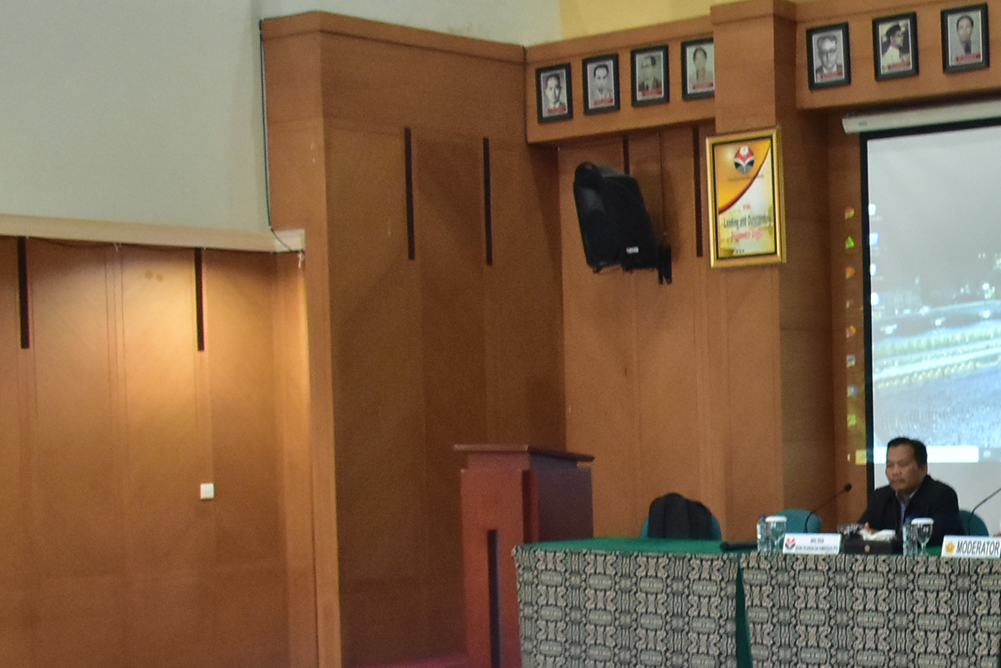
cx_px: 1059
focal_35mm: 72
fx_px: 2002
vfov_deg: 18.9
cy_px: 462
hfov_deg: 26.2
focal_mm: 18
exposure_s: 1/25
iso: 1250
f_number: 3.5
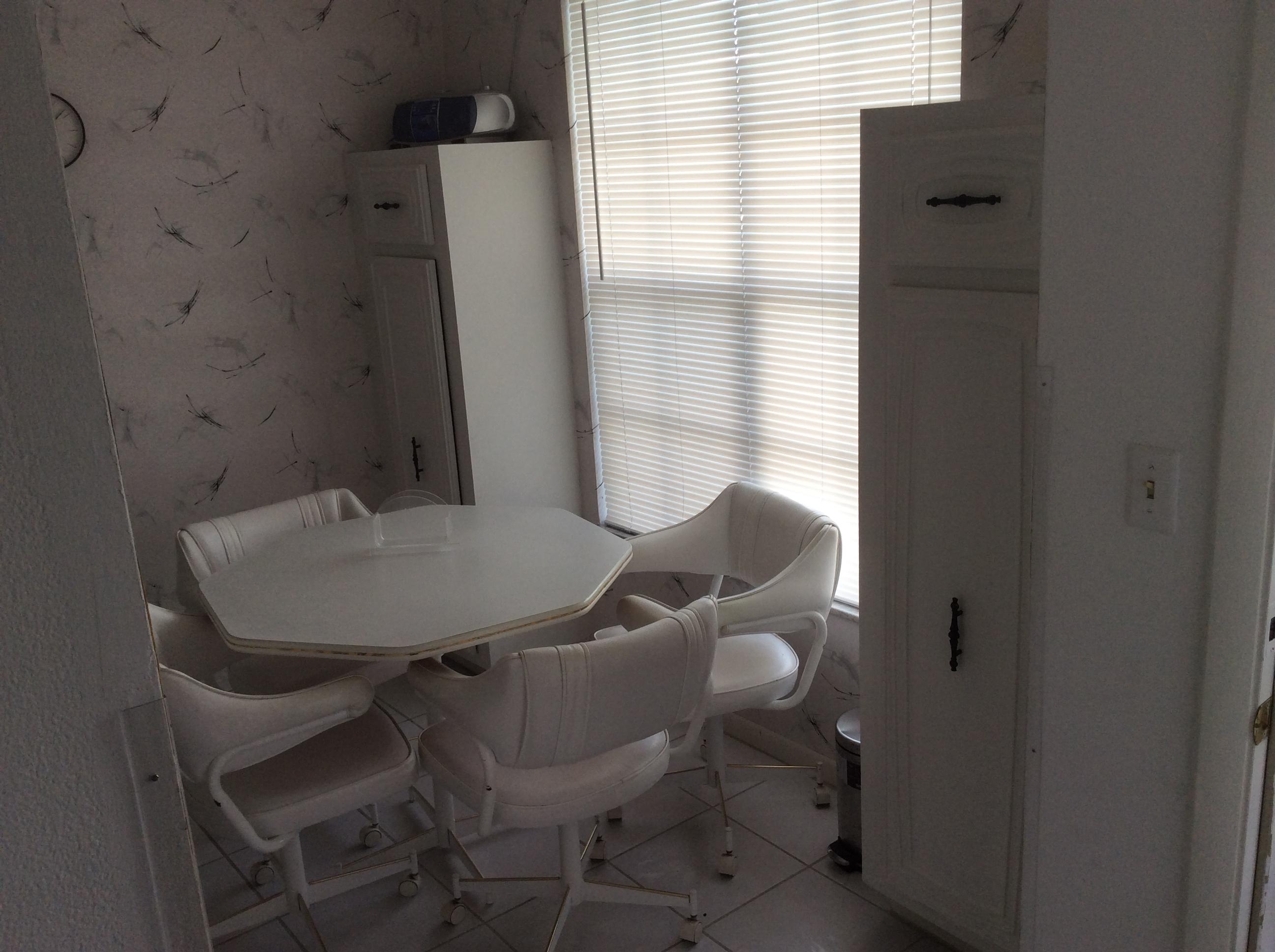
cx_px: 638
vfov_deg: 42.8
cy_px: 476
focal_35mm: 33
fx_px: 1214
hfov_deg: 55.4
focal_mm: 3.3
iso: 32
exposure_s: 1/60
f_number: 2.4
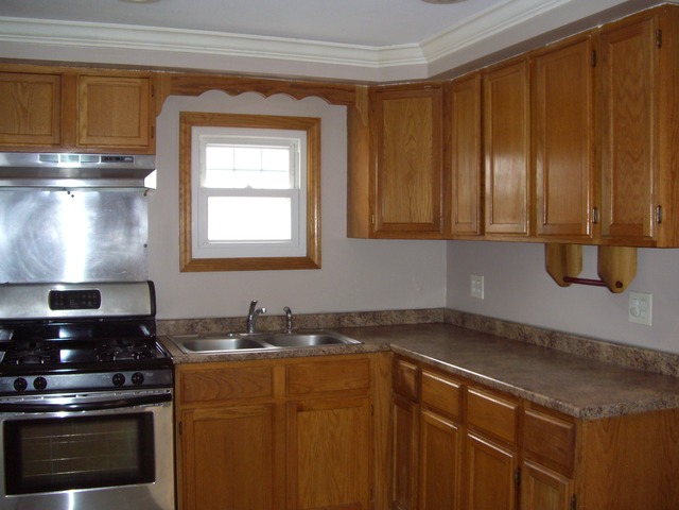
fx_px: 745
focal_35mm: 38
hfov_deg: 49.0
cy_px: 255
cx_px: 340
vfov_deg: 37.7
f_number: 2.8
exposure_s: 1/60
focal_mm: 7.9
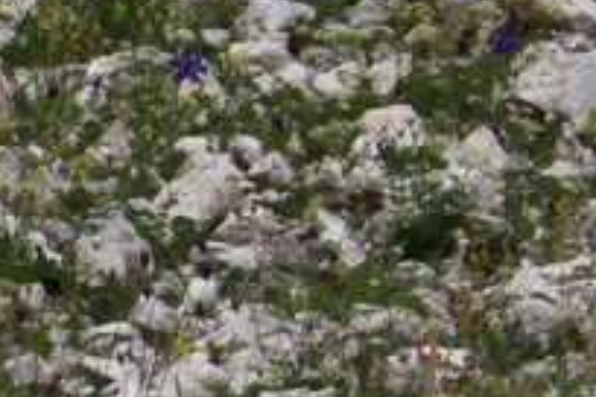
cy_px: 940
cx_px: -1061
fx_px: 6588
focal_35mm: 398
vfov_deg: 3.4
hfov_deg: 5.0
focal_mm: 45
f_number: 10
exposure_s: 1/125
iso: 200
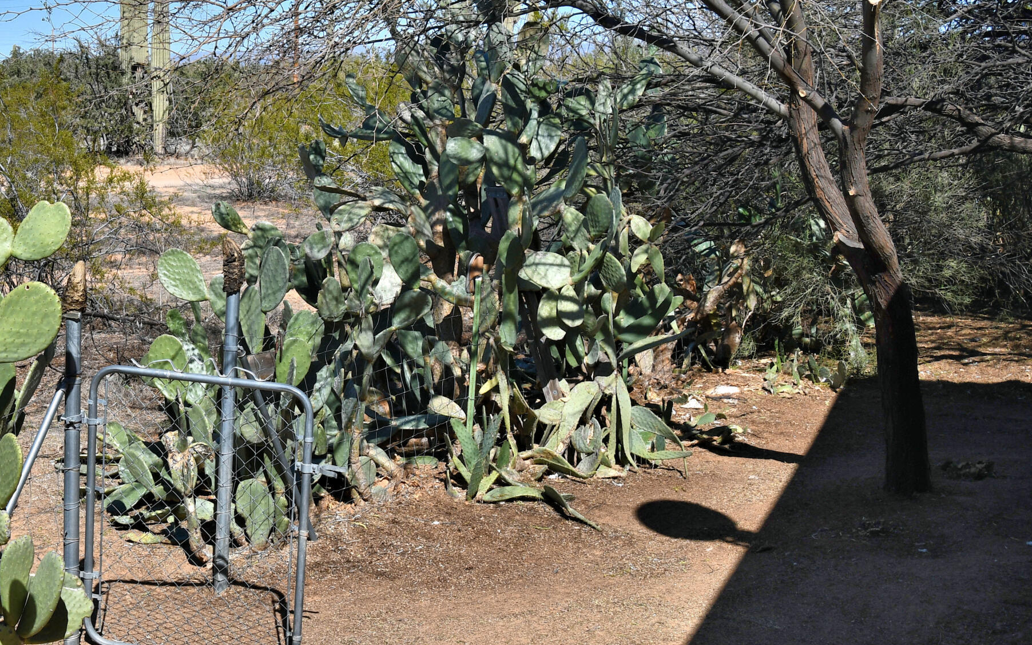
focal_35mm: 61
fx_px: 1716
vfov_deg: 21.2
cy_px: 214
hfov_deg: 33.0
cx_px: 295
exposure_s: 1/320
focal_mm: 24
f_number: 9
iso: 100
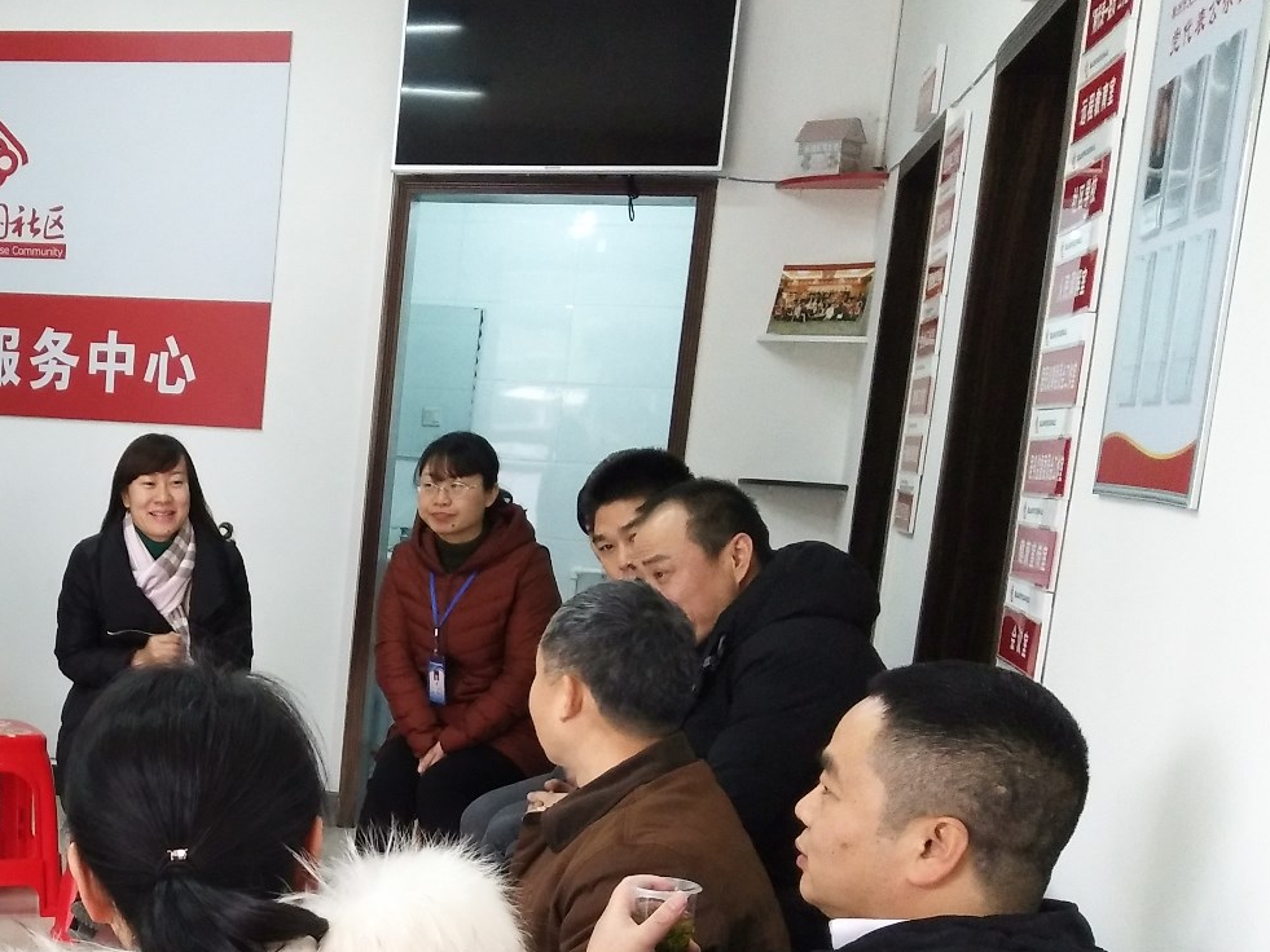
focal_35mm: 53
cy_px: 798
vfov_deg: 26.9
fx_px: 1945
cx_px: 47
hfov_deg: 33.5
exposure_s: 1/33.3
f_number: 2
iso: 250
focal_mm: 3.88
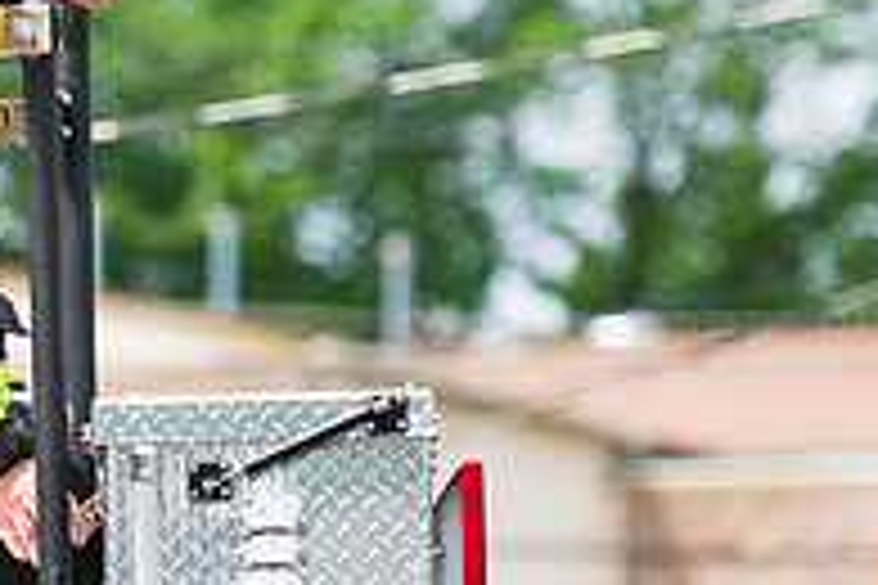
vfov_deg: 3.0
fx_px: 11267
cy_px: 315
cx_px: -14
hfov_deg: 4.5
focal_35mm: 462
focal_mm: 155
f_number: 3.2
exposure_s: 1/1600
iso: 200
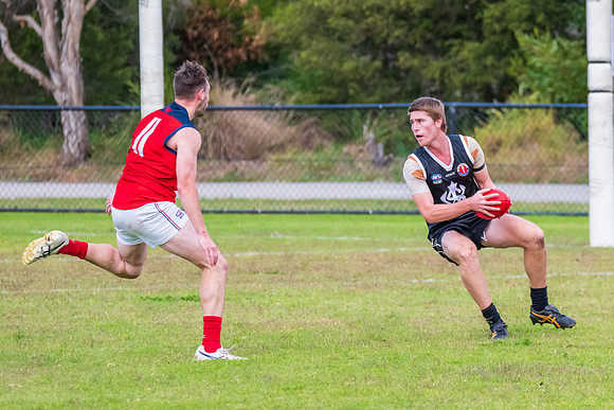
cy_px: 142
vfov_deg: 2.7
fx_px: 8851
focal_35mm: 519
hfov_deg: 4.0
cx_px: 494
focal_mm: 300
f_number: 7.1
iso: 1250
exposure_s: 1/1600
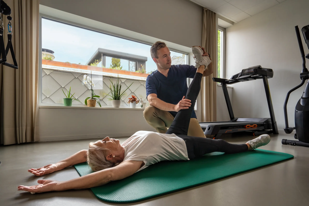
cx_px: 154
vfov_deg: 64.6
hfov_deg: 86.9
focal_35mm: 19
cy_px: 103
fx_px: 163
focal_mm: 19
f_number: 4.5
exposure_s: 1/160
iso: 500
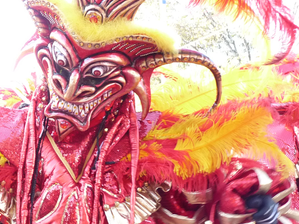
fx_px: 579
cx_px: 107
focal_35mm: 67
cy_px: 120
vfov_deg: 21.9
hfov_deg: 28.8
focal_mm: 4.9
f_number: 2.8
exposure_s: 1/100
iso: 200
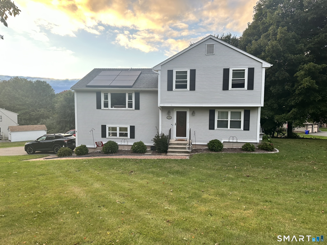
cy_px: 122
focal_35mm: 24
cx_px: 164
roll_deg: -0.8
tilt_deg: -5.3
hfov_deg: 71.6
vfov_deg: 56.8
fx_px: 227
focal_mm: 6.86
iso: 80
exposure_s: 1/318
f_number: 1.78
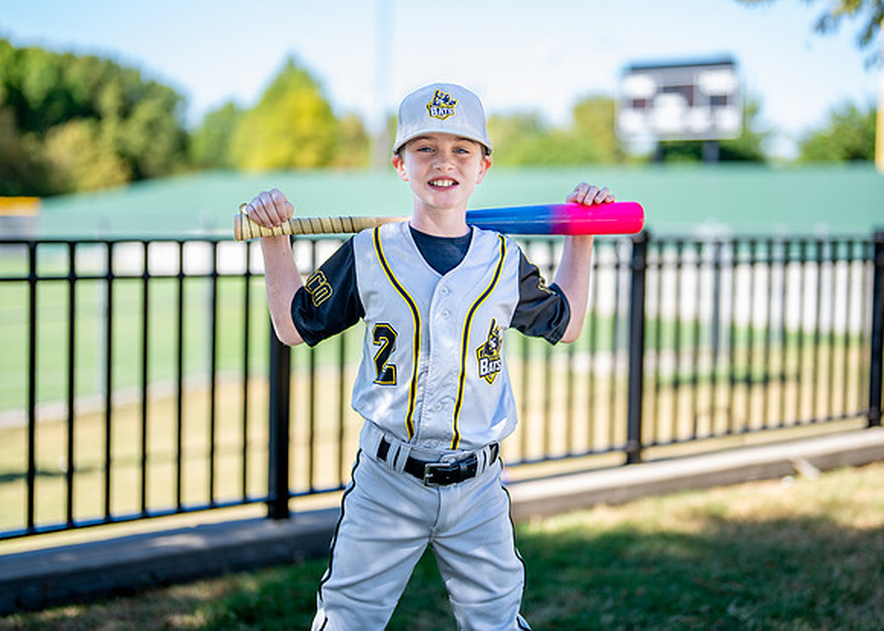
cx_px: 448
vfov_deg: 23.1
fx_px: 1543
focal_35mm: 61
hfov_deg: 32.0
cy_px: 266
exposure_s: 1/1600
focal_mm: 50
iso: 100
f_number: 1.2
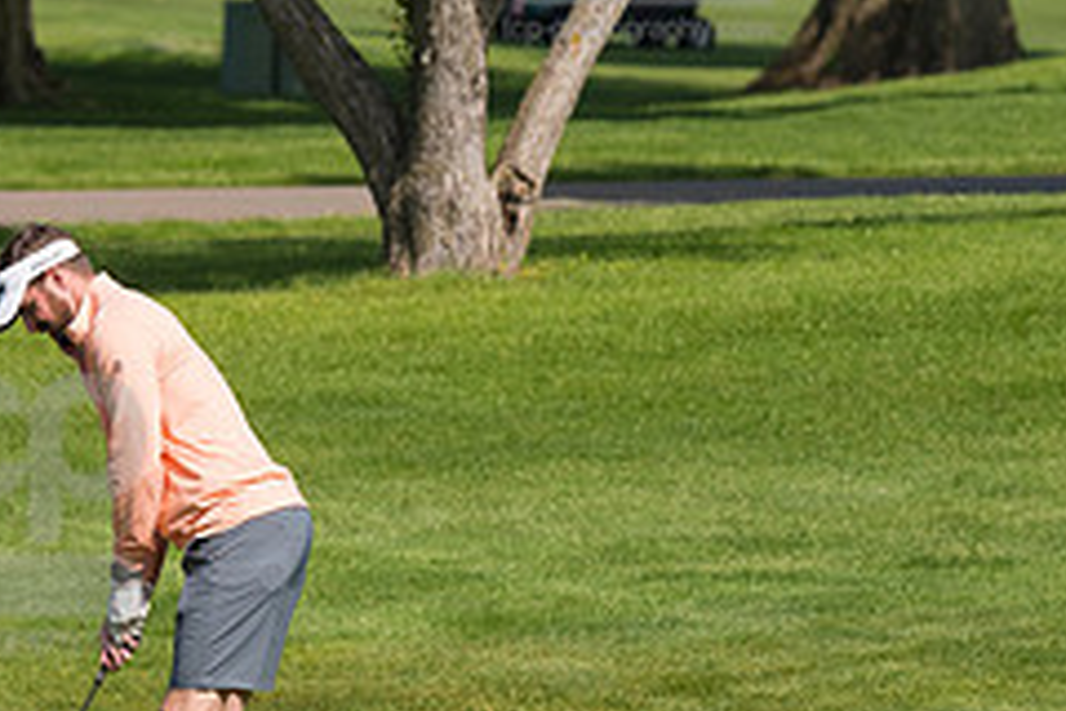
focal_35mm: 724
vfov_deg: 1.9
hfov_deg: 2.8
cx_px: 9
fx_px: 21437
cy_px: 498
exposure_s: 1/1600
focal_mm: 200
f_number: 5.6
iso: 320
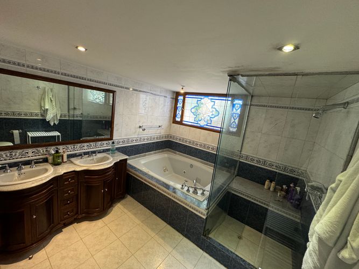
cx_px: 180
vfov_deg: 85.7
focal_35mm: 14
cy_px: 134
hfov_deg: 102.1
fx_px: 145
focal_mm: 2.22
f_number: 2.2
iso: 200
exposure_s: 1/60
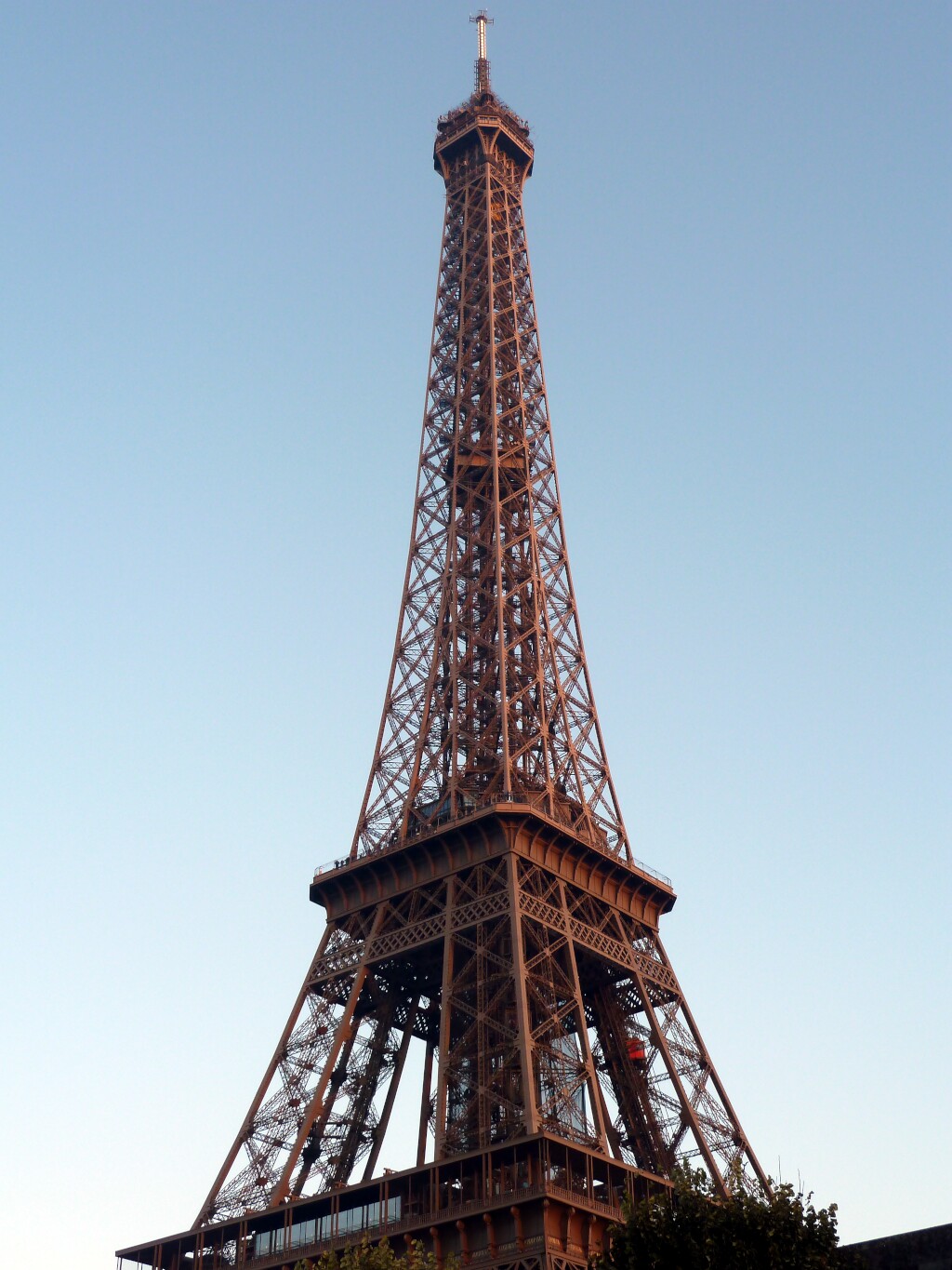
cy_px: 635
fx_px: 1760
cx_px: 476
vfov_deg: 39.7
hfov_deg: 30.3
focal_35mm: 48
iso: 80
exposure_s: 1/100
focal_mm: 7.9
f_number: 3.8
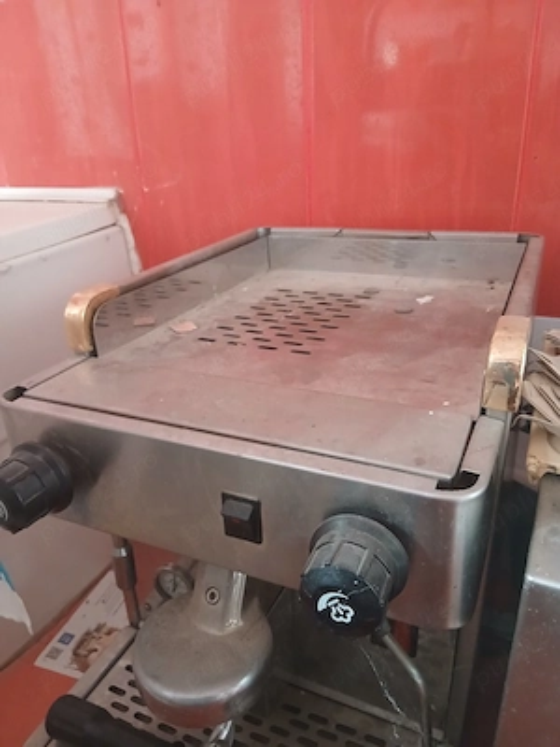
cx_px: 280
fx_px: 561
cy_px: 374
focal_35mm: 26
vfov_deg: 67.3
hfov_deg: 53.1
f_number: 1.8
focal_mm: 3.98
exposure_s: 1/20
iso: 640
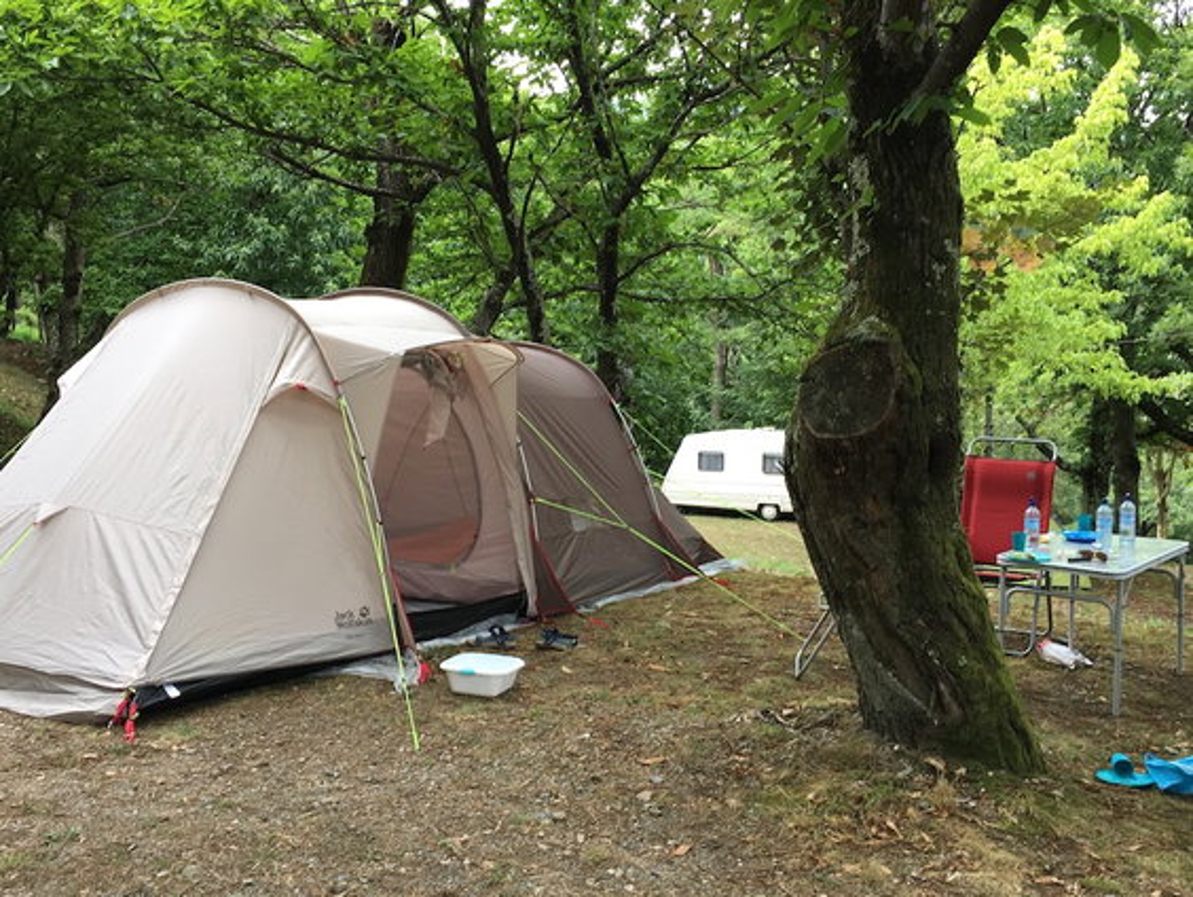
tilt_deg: -3.1
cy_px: 448
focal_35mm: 29
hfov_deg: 61.6
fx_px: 1000
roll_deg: +0.3
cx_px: 596
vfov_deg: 48.3
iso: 25
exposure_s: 1/50
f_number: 2.2
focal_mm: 4.15
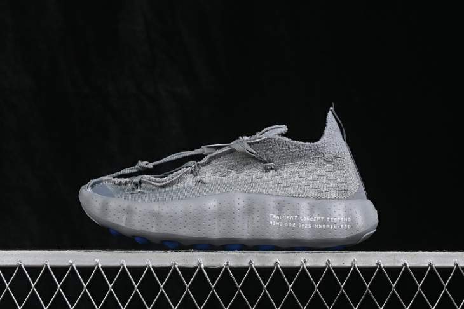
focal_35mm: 75
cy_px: 154
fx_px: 966
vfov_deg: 18.2
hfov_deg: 27.0
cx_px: 232
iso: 160
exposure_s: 1/80
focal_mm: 50
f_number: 7.1
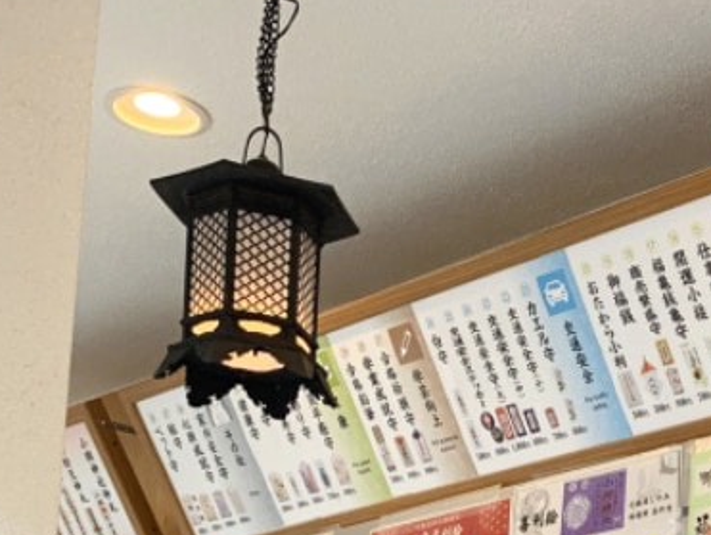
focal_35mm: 84
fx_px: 1727
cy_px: 780
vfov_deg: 16.2
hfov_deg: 20.8
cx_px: 968
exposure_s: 1/122
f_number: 1.8
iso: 40
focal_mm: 4.25
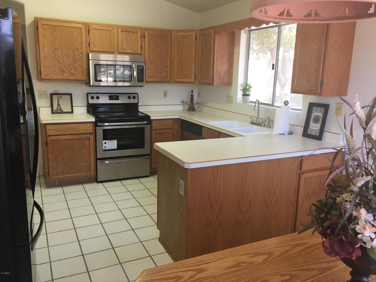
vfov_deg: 48.2
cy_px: 141
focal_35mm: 29
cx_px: 188
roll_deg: -0.9
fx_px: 315
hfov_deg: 61.7
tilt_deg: -11.4
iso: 64
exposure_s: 1/30
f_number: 2.2
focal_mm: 4.15
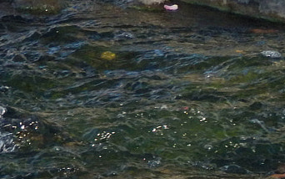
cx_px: -320
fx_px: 3310
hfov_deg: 4.8
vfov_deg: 3.1
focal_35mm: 426
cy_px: 267
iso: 125
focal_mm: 15.3
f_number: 4.3
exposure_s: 1/400
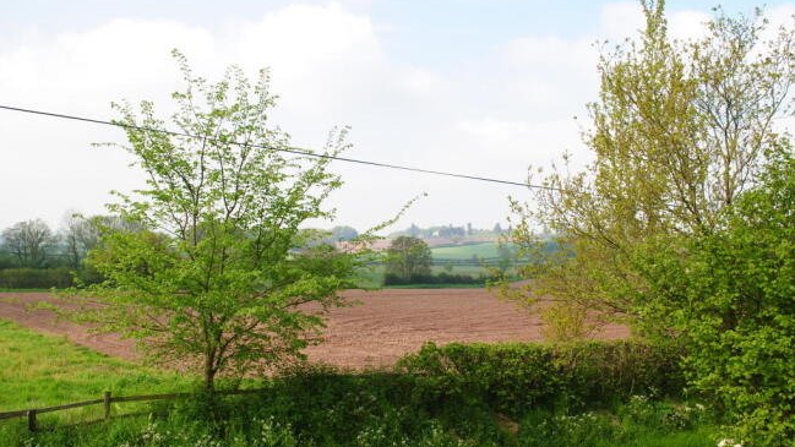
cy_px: 242
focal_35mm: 38
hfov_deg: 52.8
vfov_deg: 31.2
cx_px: 399
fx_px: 801
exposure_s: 1/160
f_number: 9
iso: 200
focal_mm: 24
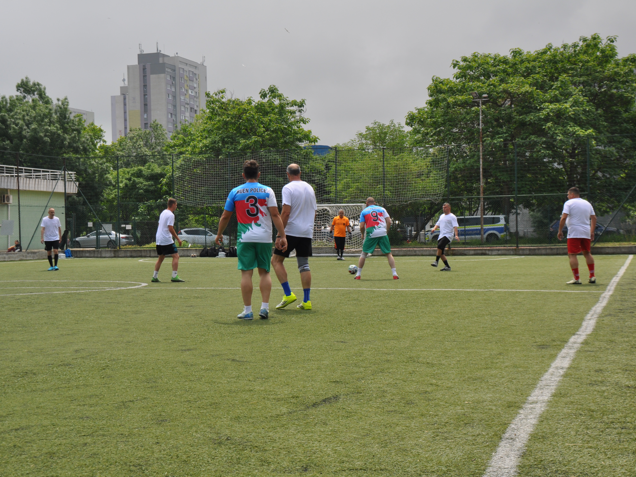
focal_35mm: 58
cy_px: 236
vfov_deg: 25.4
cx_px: 289
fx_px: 1057
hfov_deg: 33.5
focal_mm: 35
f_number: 9
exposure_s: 1/320
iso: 200
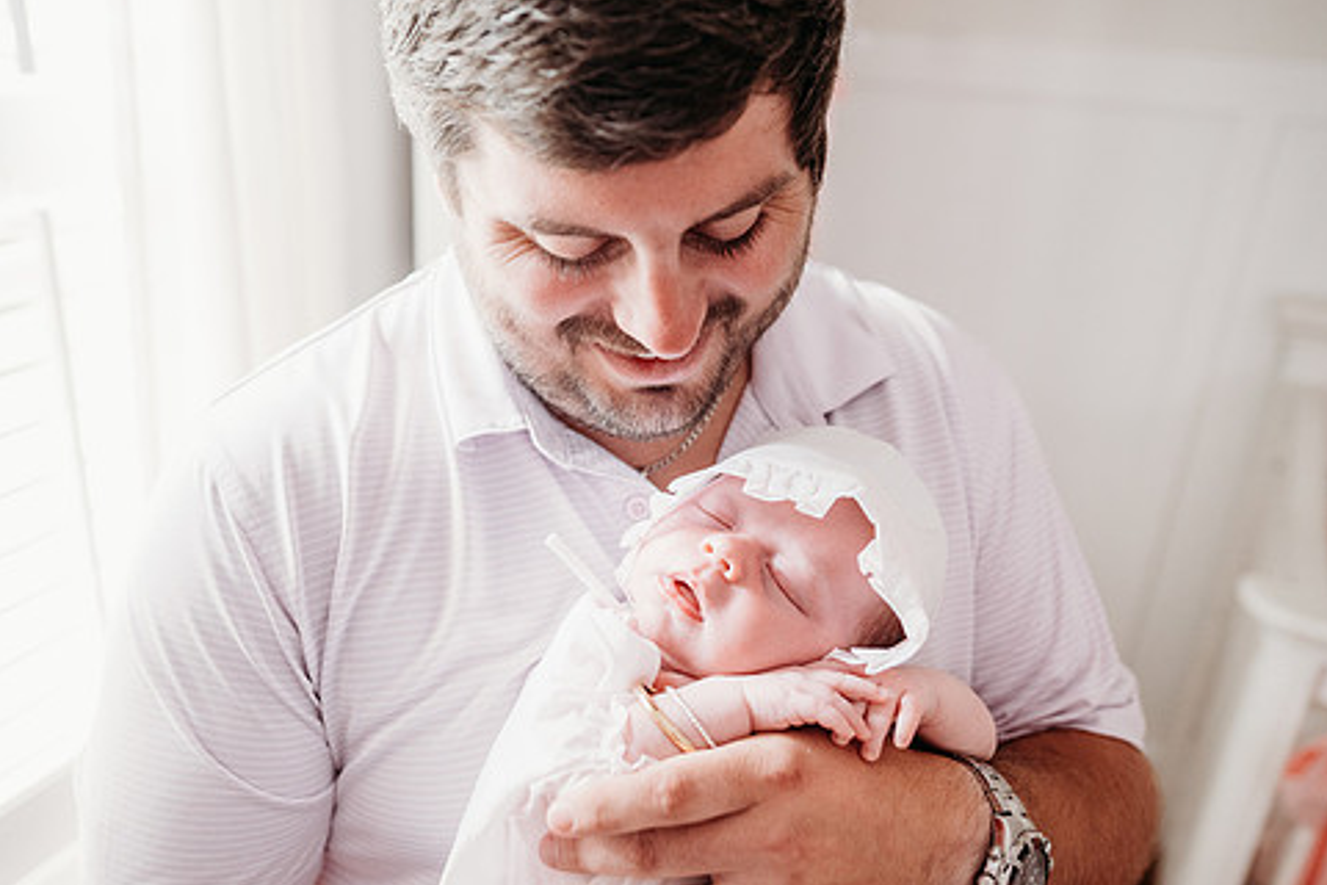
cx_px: 575
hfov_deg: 63.4
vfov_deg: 45.0
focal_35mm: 29
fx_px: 1069
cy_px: 447
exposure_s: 1/200
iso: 1250
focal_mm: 24
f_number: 2.8
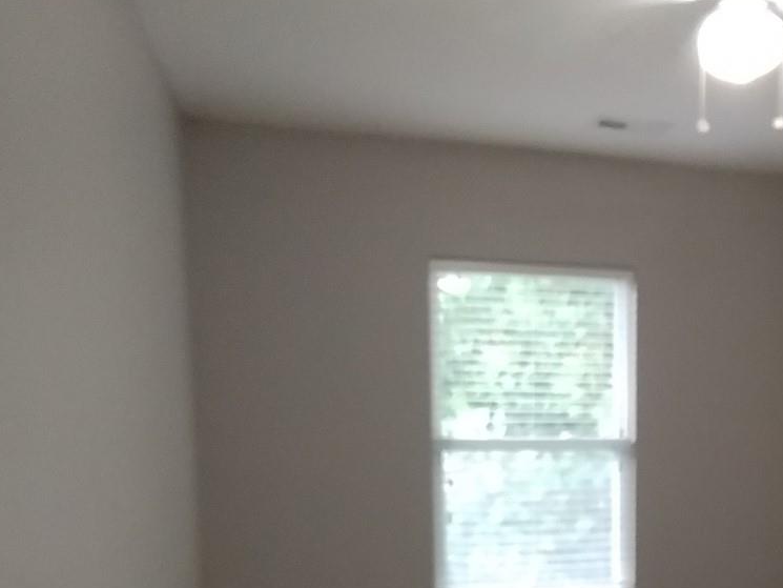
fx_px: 995
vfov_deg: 31.4
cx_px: 664
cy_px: 527
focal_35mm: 44
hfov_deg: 40.5
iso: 506
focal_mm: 1.66
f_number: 2.2
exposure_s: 1/30
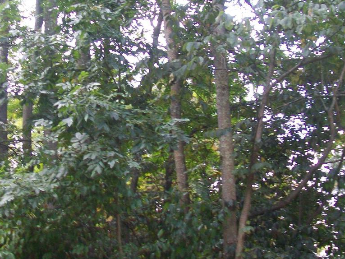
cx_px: 75
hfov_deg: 29.6
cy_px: 234
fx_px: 638
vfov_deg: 22.4
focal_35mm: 64
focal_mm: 6.1
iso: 64
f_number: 2.7
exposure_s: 1/80
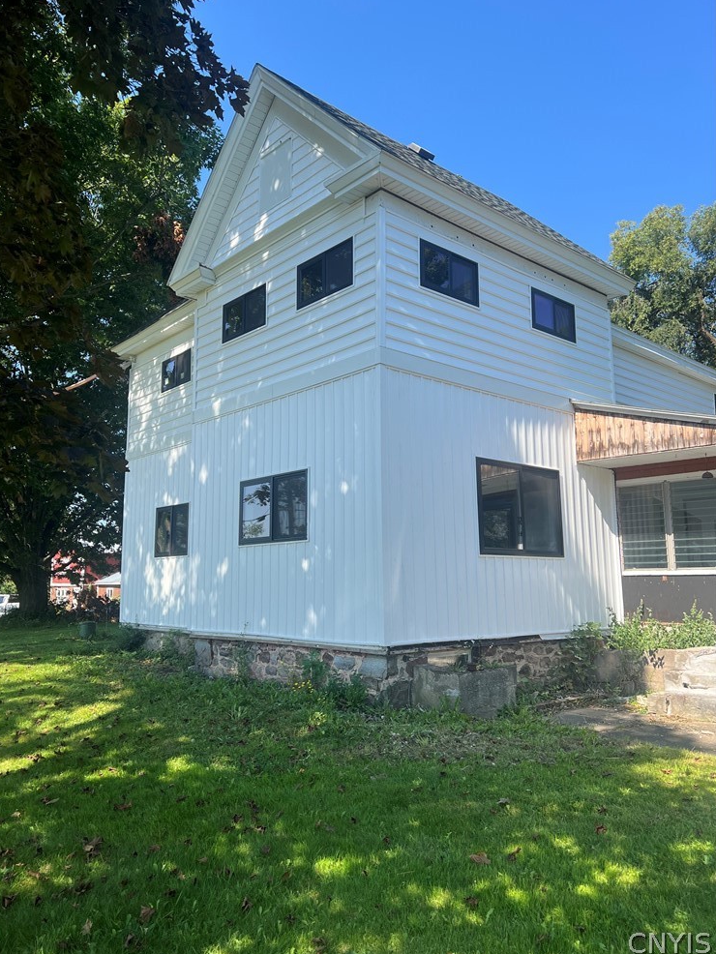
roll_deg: +0.4
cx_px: 346
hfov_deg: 51.4
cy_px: 470
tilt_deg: +7.1
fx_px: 744
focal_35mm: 27
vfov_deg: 65.3
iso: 50
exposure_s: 1/1669
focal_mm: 5.7
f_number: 1.5
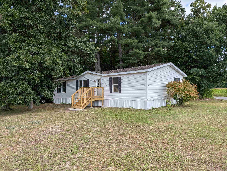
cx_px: 114
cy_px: 86
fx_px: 157
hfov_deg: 71.6
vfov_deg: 56.8
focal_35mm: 24
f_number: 1.7
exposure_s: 1/821
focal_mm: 4.53
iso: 35
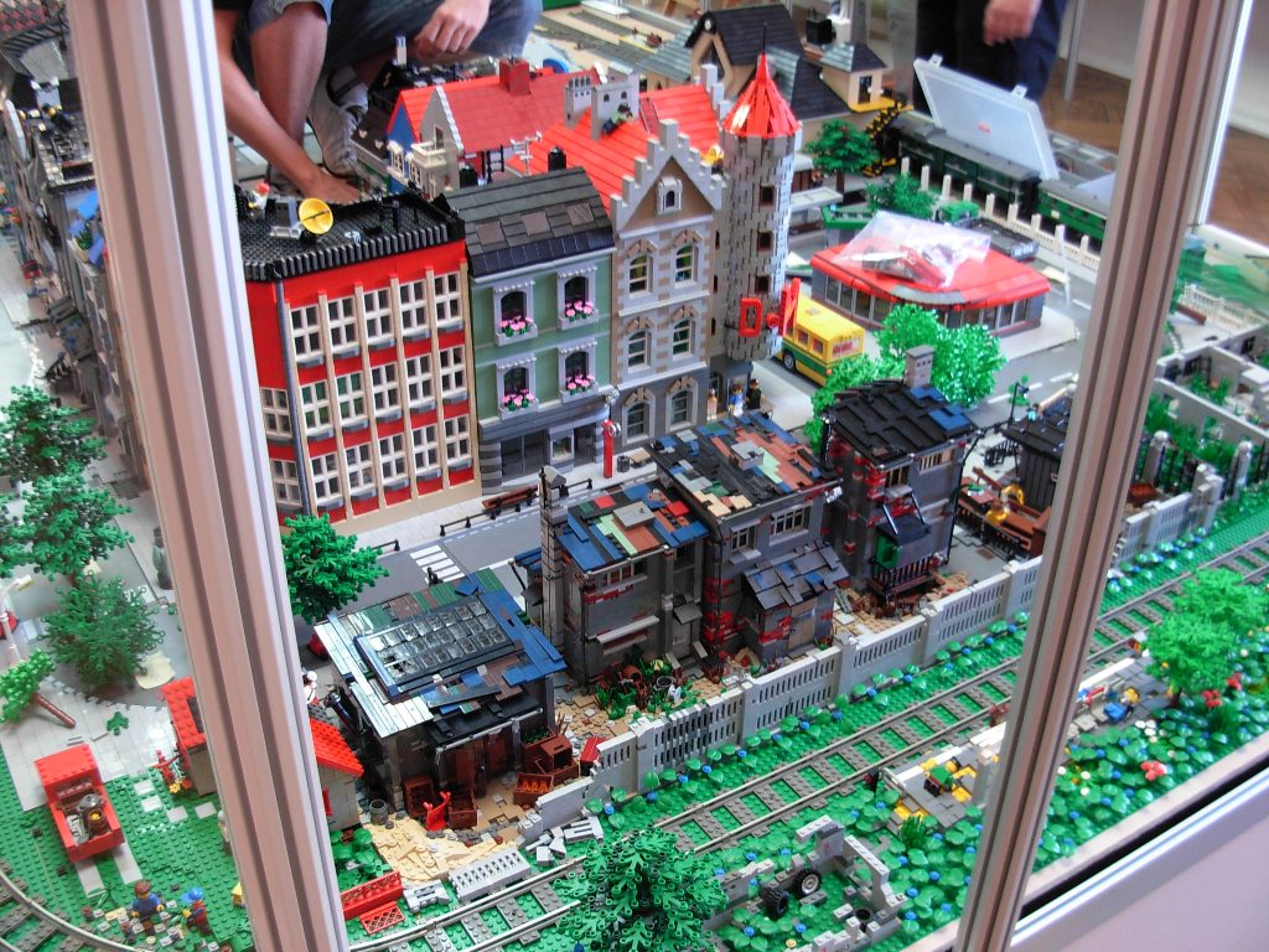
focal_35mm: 38
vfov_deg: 37.7
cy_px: 476
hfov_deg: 49.0
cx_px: 634
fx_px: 1393
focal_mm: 6.3
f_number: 2.9
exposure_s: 1/4
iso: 109
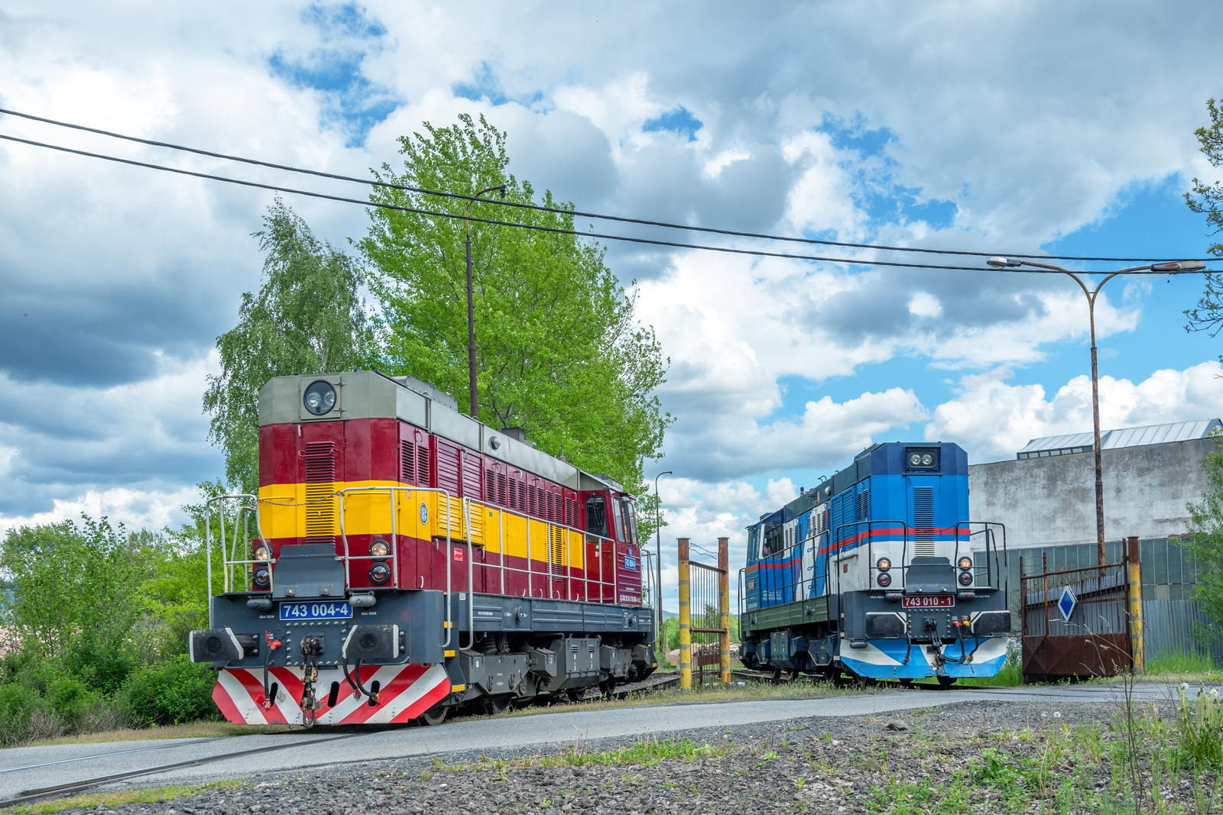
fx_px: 1223
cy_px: 408
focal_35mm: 36
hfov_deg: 53.1
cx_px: 612
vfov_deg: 36.9
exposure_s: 1/500
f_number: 9
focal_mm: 24
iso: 160
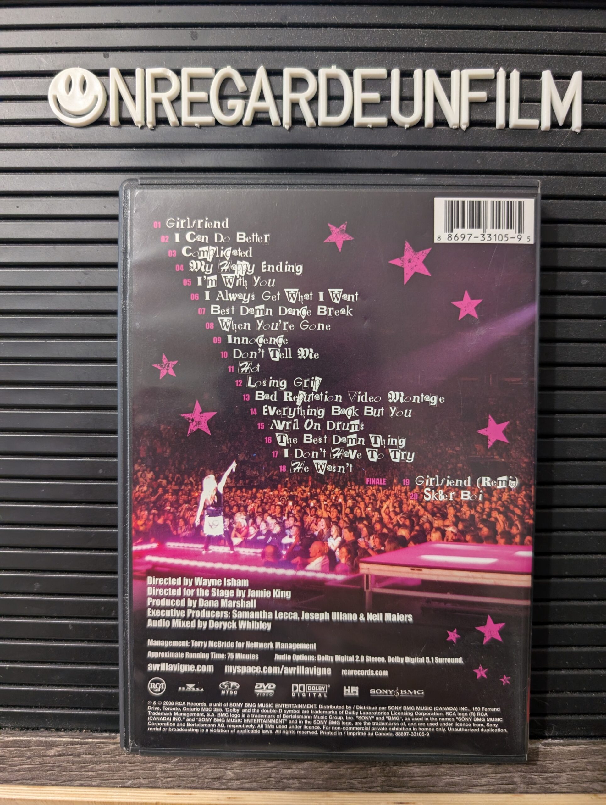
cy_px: 402
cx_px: 303
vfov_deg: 71.5
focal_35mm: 24
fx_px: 559
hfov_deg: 56.9
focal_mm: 6.9
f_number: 1.68
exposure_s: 1/120
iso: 628
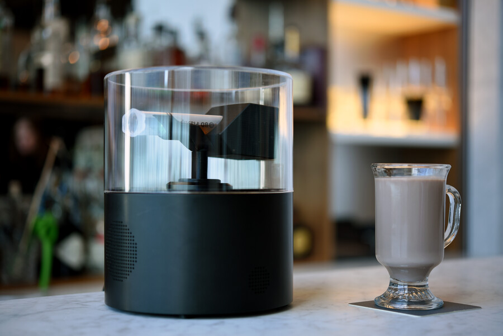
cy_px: 168
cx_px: 252
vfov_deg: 22.6
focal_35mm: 60
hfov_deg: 33.4
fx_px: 839
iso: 200
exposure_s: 1/60
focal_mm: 60
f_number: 2.8
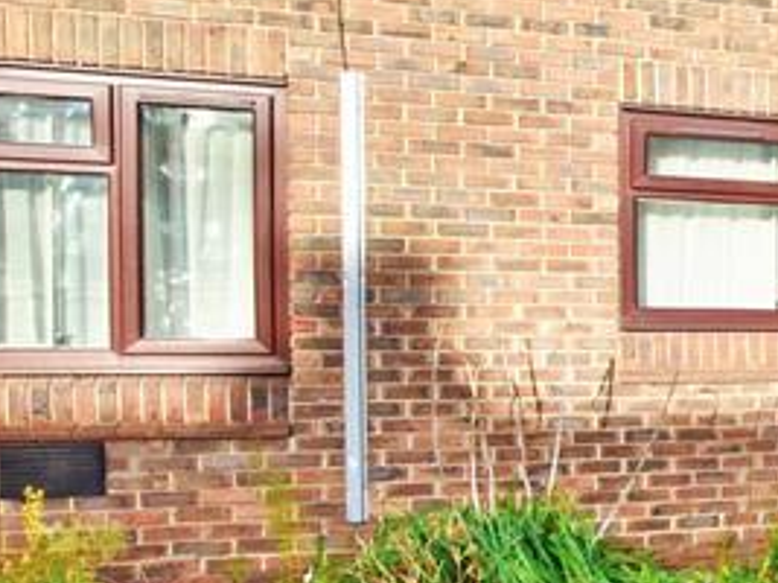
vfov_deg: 26.9
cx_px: 1174
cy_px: -134
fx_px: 1056
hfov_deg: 27.5
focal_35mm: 47
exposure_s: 1/100
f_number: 22
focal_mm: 10
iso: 320
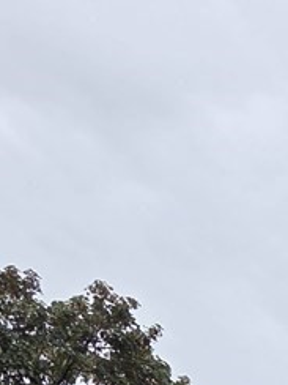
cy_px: 909
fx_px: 1609
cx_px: 716
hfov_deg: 9.1
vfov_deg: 11.4
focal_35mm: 145
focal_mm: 5.4
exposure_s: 1/677
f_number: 1.8
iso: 80
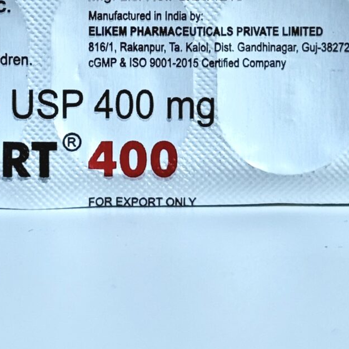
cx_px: 108
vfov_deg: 10.0
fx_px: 1973
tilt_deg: -5.2
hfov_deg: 10.1
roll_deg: +0.5
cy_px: -9
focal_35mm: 173
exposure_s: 1/786
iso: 64
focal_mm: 6.76
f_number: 1.78
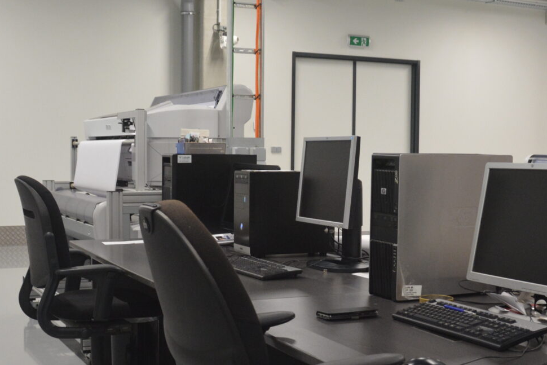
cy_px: 217
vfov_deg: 23.8
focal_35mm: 57
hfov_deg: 34.9
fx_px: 866
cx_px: 331
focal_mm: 18
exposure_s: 1/100
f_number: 5
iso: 1250
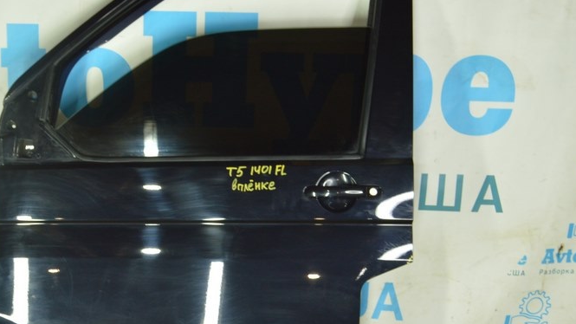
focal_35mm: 58
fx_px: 886
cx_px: 184
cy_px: 211
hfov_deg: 35.6
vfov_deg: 20.7
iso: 400
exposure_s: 1/20
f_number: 5.6
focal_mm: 24
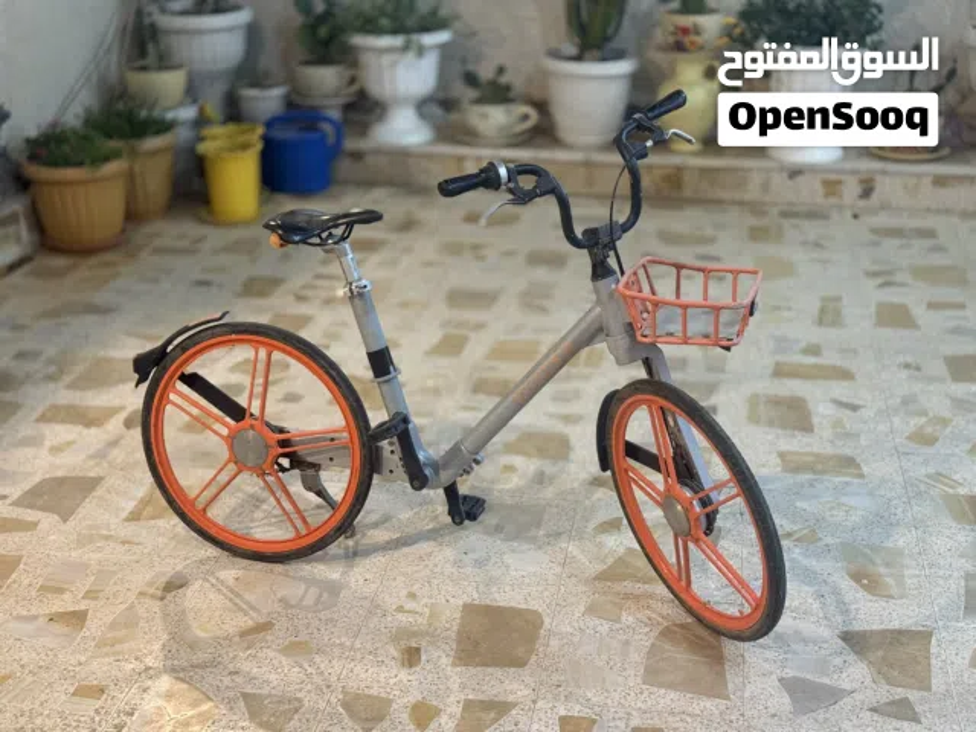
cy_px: 366
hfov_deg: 39.7
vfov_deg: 30.3
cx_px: 488
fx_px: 1353
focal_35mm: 48
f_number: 1.78
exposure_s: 1/33
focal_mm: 6.76
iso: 400
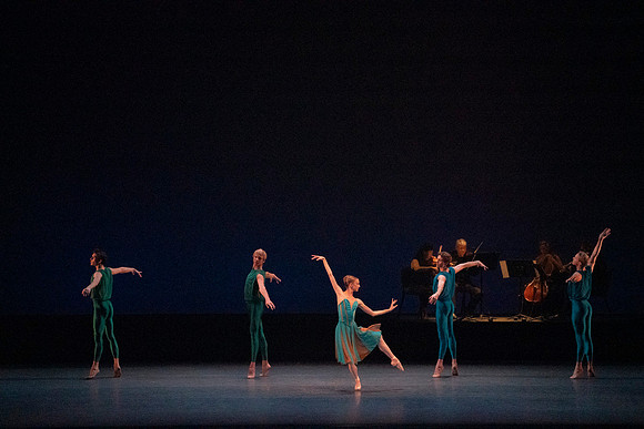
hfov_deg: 13.2
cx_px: 322
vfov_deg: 8.8
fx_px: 2791
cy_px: 214
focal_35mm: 156
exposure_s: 1/400
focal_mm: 156
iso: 25600
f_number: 8
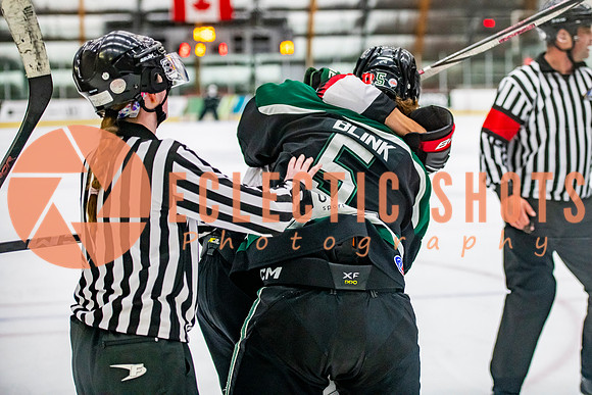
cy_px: 162
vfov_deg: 16.6
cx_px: 349
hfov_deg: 24.6
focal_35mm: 83
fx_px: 1357
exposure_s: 1/640
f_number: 3.2
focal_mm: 70
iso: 3200
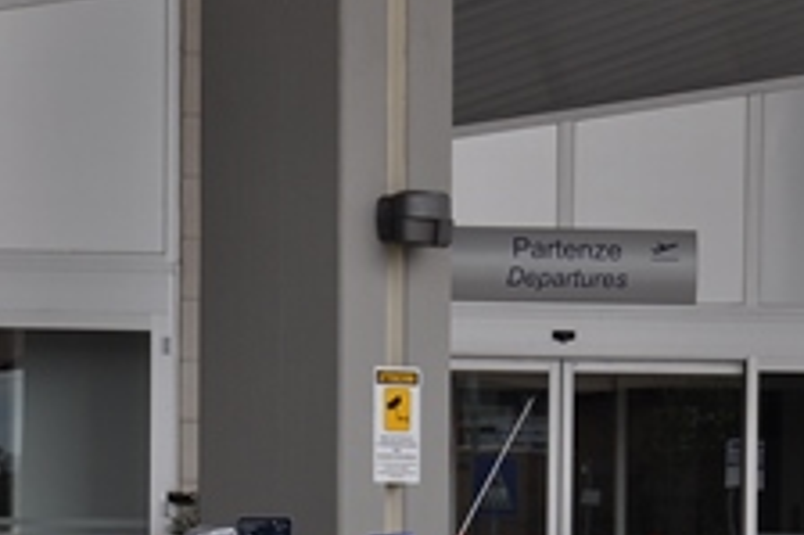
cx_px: 510
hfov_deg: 6.9
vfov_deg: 4.6
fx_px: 6695
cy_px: 548
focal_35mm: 300
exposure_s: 1/250
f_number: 8
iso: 200
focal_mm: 70
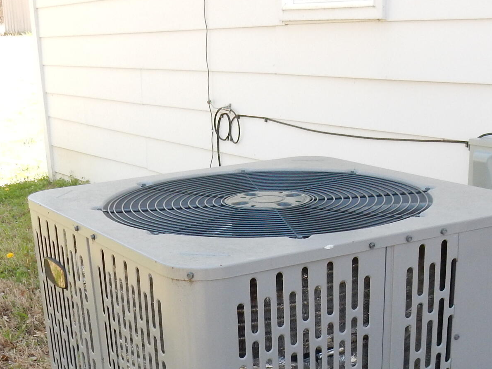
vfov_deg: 21.8
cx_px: 247
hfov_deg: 30.7
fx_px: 896
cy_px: 426
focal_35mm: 63
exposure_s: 1/250
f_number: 3.7
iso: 220
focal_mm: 4.5
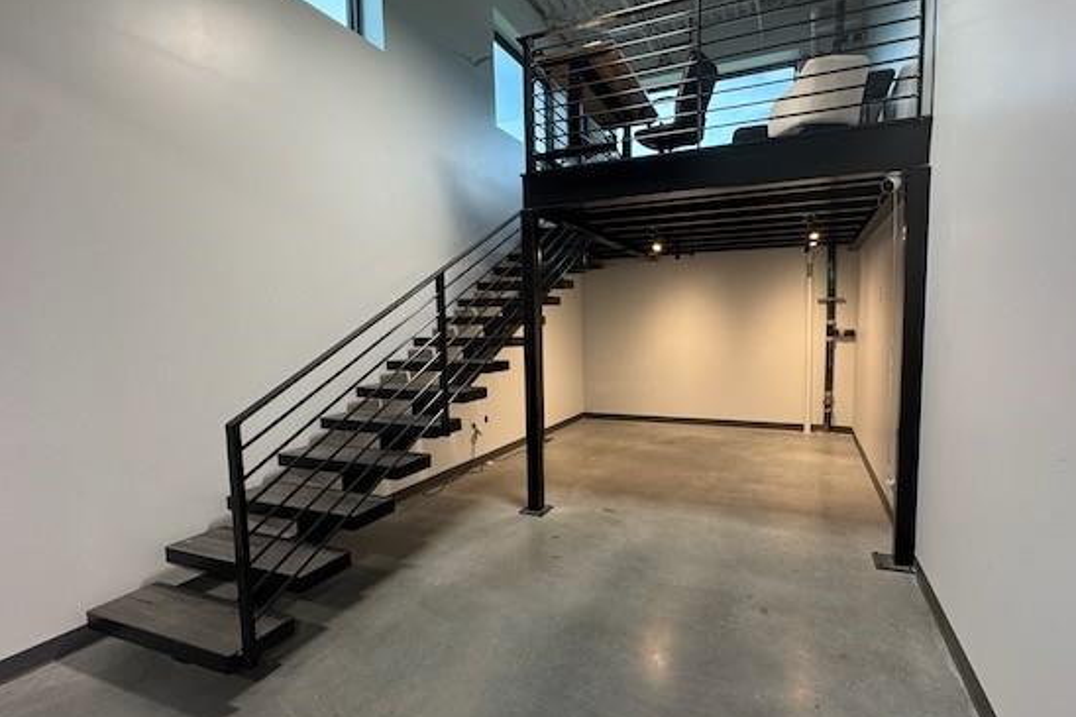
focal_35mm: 17
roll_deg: +0.1
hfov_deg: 93.0
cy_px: 365
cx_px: 595
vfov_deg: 70.4
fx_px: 508
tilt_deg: -5.7
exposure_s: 1/60
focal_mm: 2.22
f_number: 2.2
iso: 200
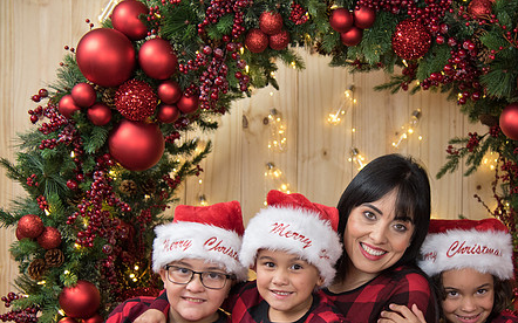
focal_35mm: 68
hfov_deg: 30.0
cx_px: 338
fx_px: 960
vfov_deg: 19.1
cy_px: 225
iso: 1000
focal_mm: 48
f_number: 4
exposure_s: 1/80
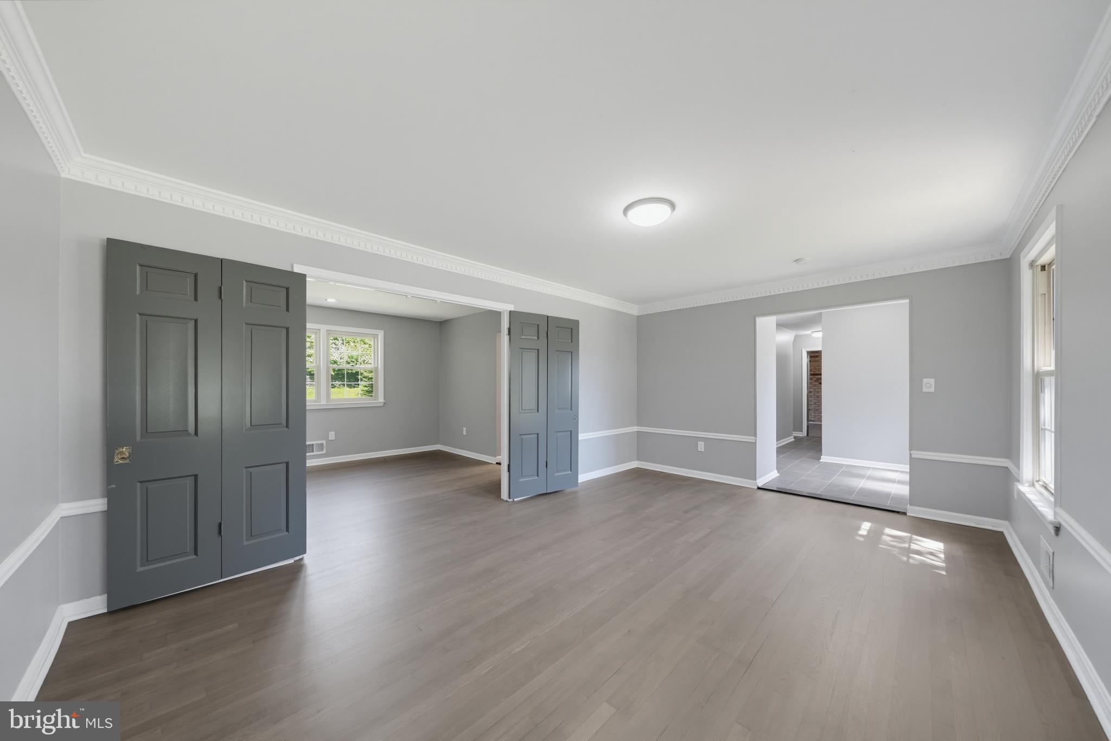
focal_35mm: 12
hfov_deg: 112.6
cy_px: 370
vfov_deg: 90.0
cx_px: 556
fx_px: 370
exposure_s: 1/30
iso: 1250
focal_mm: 12
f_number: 8
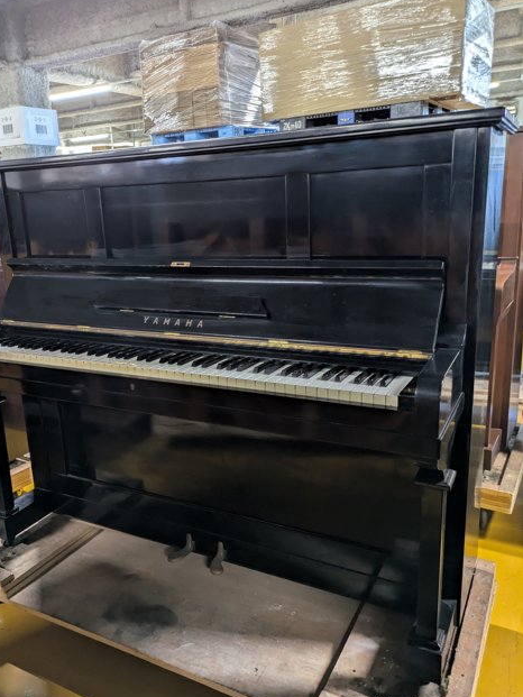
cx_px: 221
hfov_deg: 48.1
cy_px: 352
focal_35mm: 29
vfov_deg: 61.6
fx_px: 584
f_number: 1.89
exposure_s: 1/25
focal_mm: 5.43
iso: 160
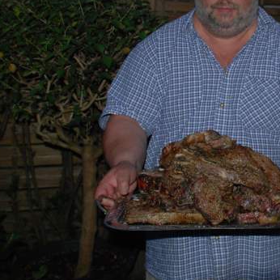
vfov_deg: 26.4
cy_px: 106
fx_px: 595
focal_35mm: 65
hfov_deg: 25.1
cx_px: 285
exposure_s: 1/60
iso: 400
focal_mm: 22
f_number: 4
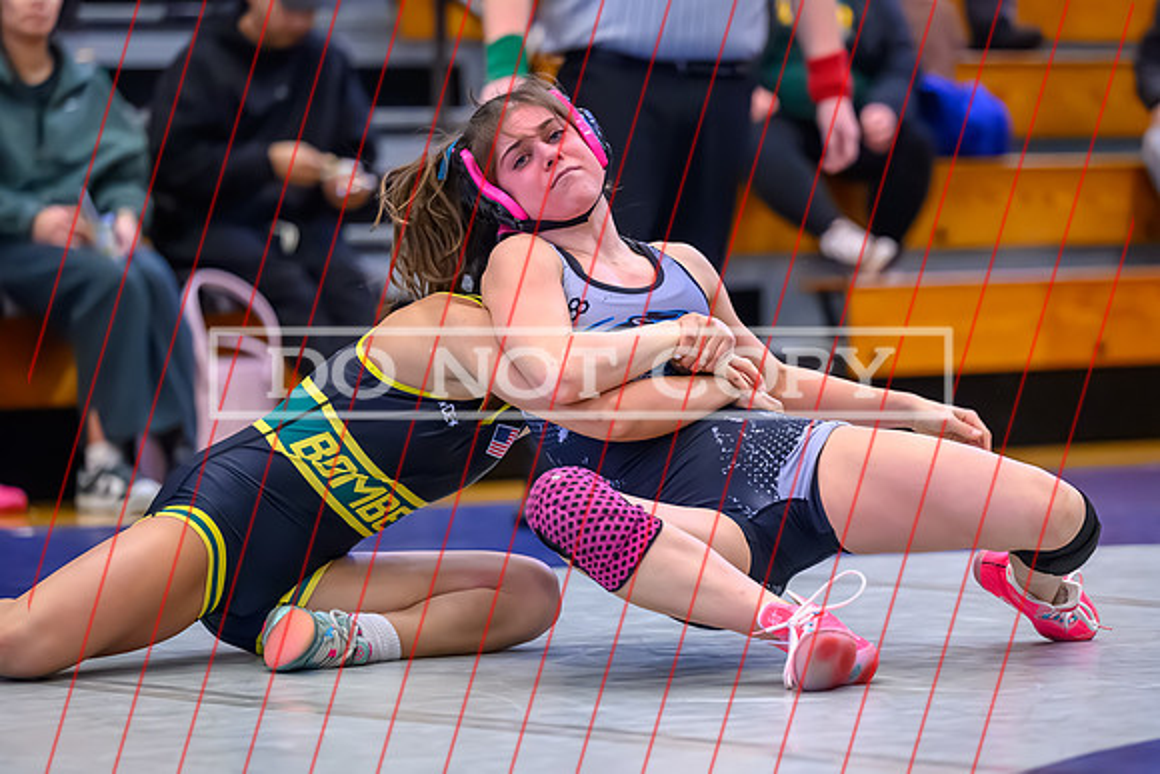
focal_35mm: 173
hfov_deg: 11.9
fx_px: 5576
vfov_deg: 7.9
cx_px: 658
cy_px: 415
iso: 10000
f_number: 2.8
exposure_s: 1/640
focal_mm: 145
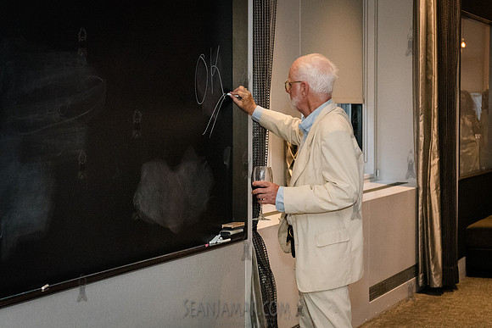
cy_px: 164
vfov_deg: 17.3
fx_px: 1077
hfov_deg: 25.7
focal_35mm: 79
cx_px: 229
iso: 6400
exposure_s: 1/250
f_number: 4.5
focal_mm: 56
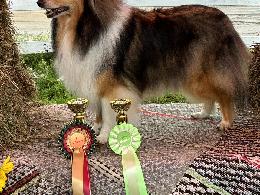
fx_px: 466
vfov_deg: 23.4
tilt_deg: -7.1
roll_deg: +0.7
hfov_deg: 31.2
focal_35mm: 62
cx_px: 130
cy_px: 45
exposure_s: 1/380
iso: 50
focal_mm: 5.96
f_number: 1.6
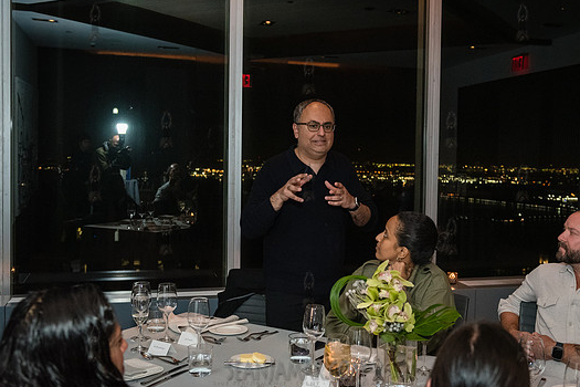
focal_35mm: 42
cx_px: 308
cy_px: 182
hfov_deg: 46.4
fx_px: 677
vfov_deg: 31.9
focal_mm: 38
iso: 6400
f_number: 4
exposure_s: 1/160
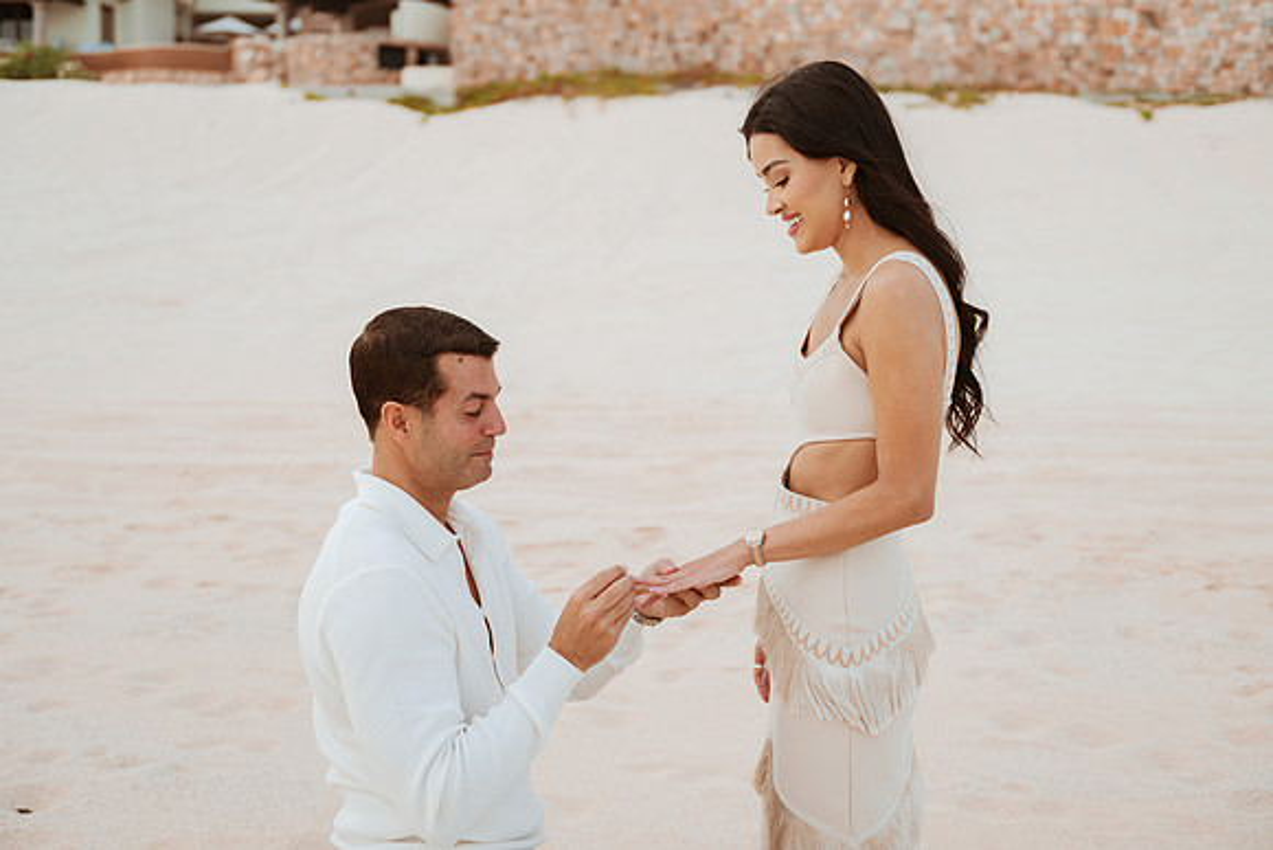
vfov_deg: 33.4
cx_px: 636
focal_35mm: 40
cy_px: 425
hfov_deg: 48.4
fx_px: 1415
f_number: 2.8
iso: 250
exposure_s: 1/4000
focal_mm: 40
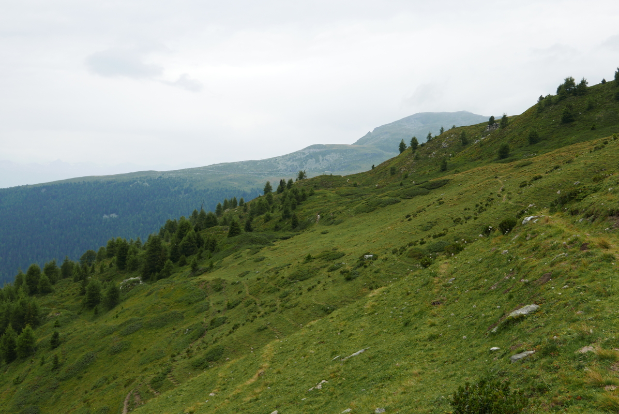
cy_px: 207
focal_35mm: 43
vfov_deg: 31.2
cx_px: 310
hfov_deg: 45.4
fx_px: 740
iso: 200
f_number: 5.6
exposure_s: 1/200
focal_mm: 19.3
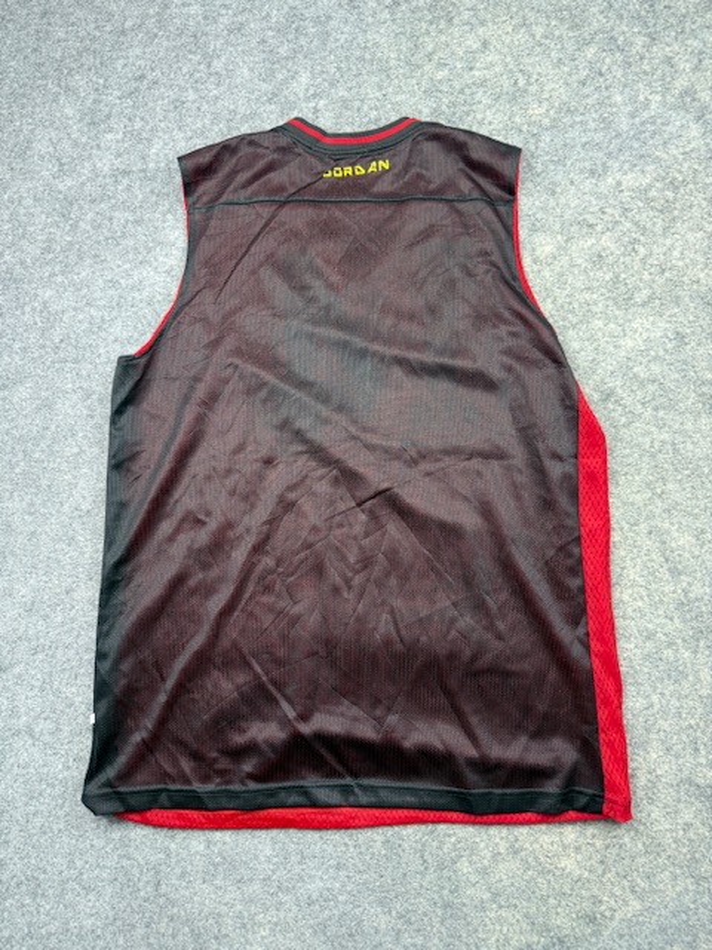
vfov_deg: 71.6
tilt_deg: -55.1
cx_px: 356
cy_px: 475
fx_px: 658
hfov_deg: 56.8
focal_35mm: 24
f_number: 1.78
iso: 160
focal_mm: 6.76
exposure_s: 1/100
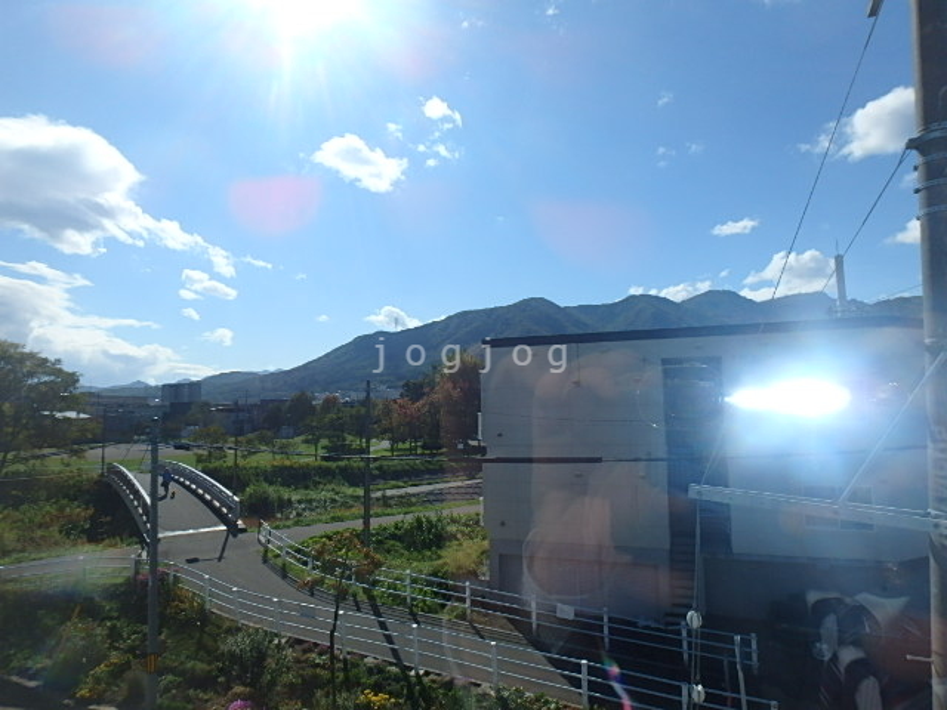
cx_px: 474
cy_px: 355
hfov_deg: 79.0
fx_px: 575
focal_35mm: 21
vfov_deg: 63.4
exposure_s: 1/1000
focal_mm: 3.7
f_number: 6
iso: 125
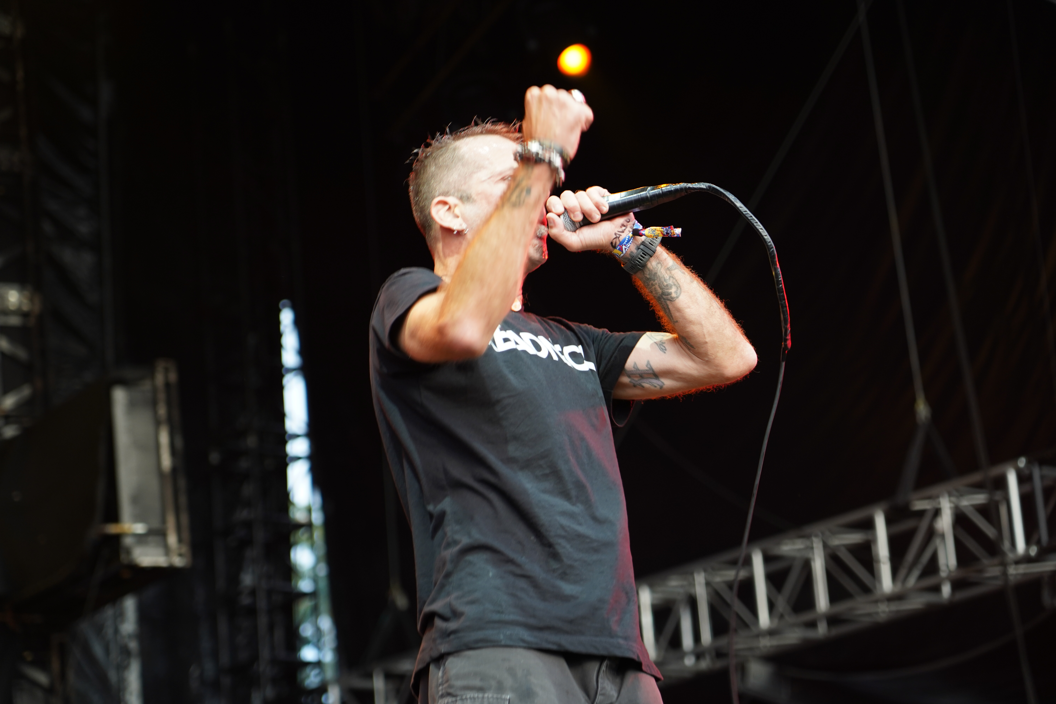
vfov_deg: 13.0
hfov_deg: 19.5
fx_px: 3080
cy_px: 352
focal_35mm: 105
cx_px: 528
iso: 800
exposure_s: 1/125
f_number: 4
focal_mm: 105
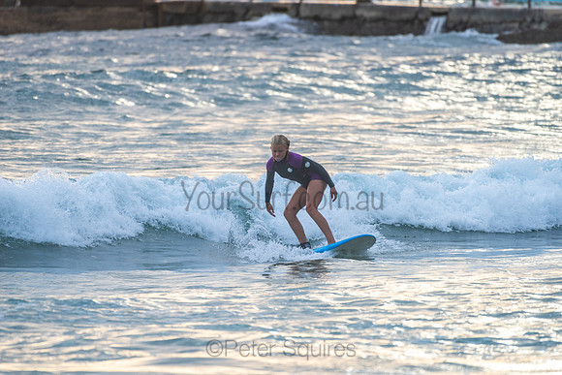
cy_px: 188
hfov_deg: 4.1
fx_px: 7807
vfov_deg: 2.8
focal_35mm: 500
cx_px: 281
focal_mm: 500
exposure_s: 1/1250
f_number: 5.6
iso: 500
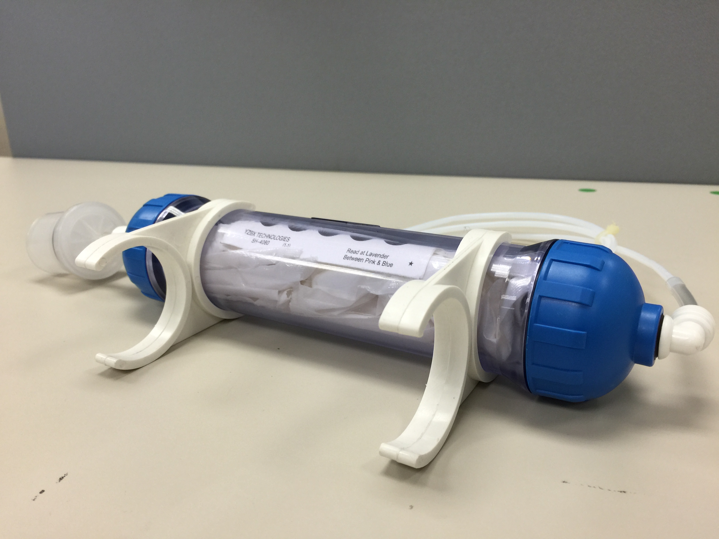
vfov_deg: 48.2
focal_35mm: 29
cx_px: 360
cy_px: 270
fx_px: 602
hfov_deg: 61.7
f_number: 2.2
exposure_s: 1/33
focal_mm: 4.15
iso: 50
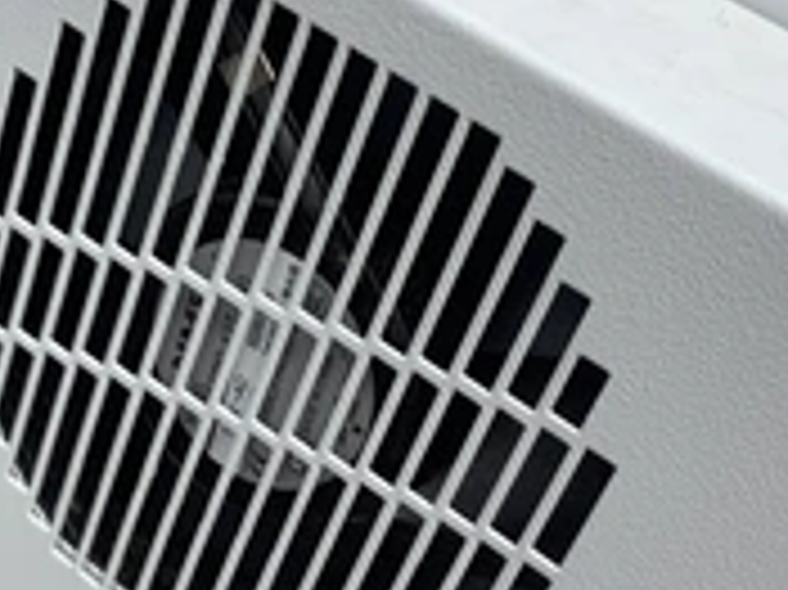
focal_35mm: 71
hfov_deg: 27.2
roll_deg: -26.8
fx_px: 1615
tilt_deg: -37.4
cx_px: 257
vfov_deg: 20.6
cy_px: 383
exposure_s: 1/1852
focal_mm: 3.3
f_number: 2.4
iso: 25
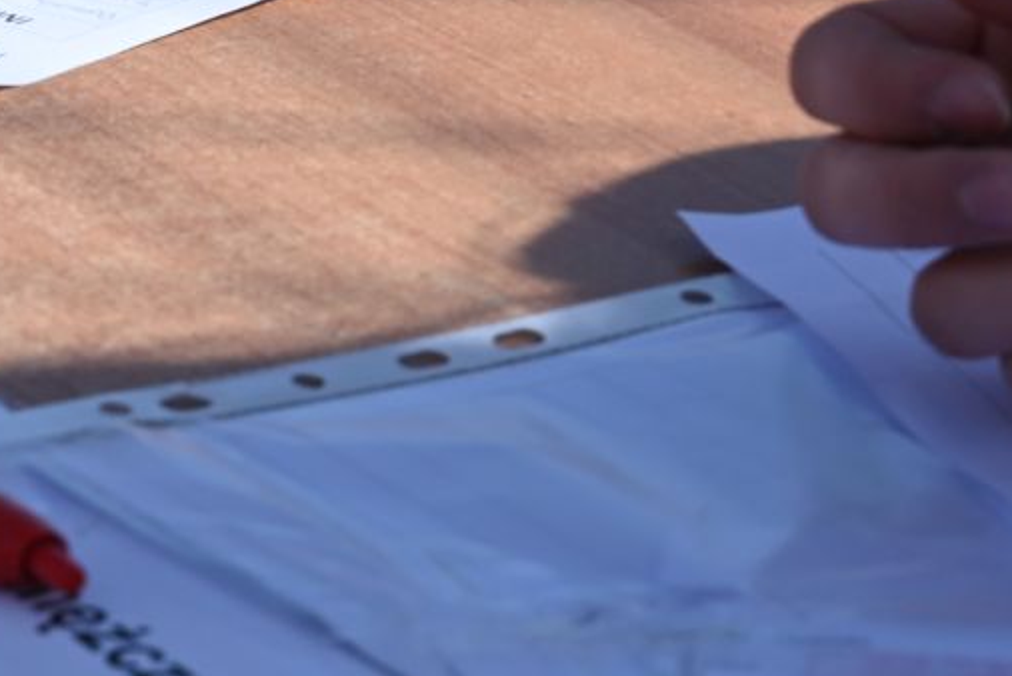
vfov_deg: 4.1
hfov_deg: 6.2
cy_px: -32
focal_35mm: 333
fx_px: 9366
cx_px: 491
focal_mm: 75
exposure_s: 1/500
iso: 100
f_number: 8
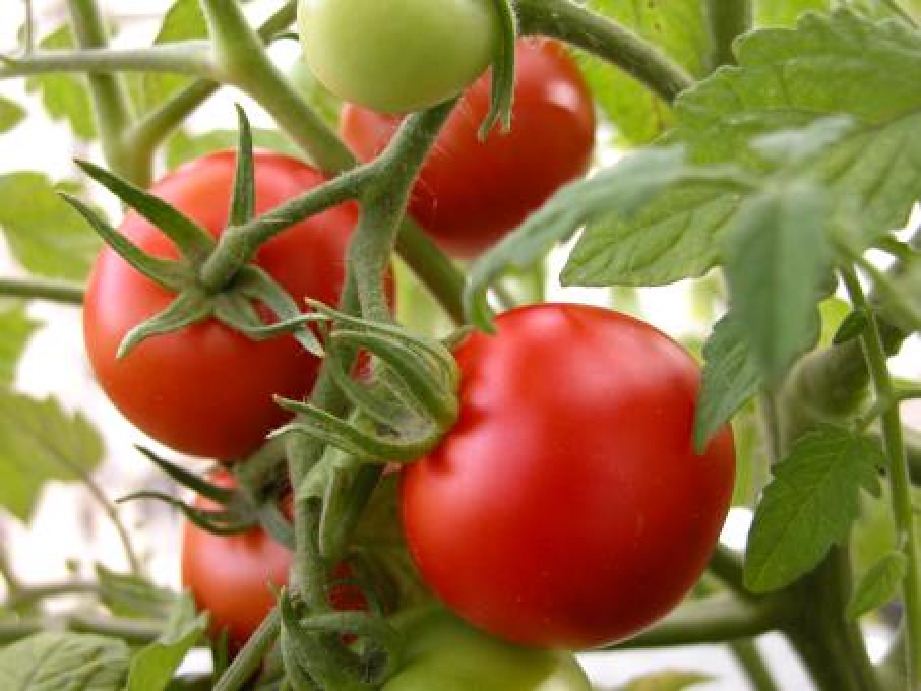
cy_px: 346
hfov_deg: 41.2
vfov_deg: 31.5
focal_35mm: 46
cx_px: 460
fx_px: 1224
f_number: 3
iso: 100
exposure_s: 1/35.6
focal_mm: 11.6
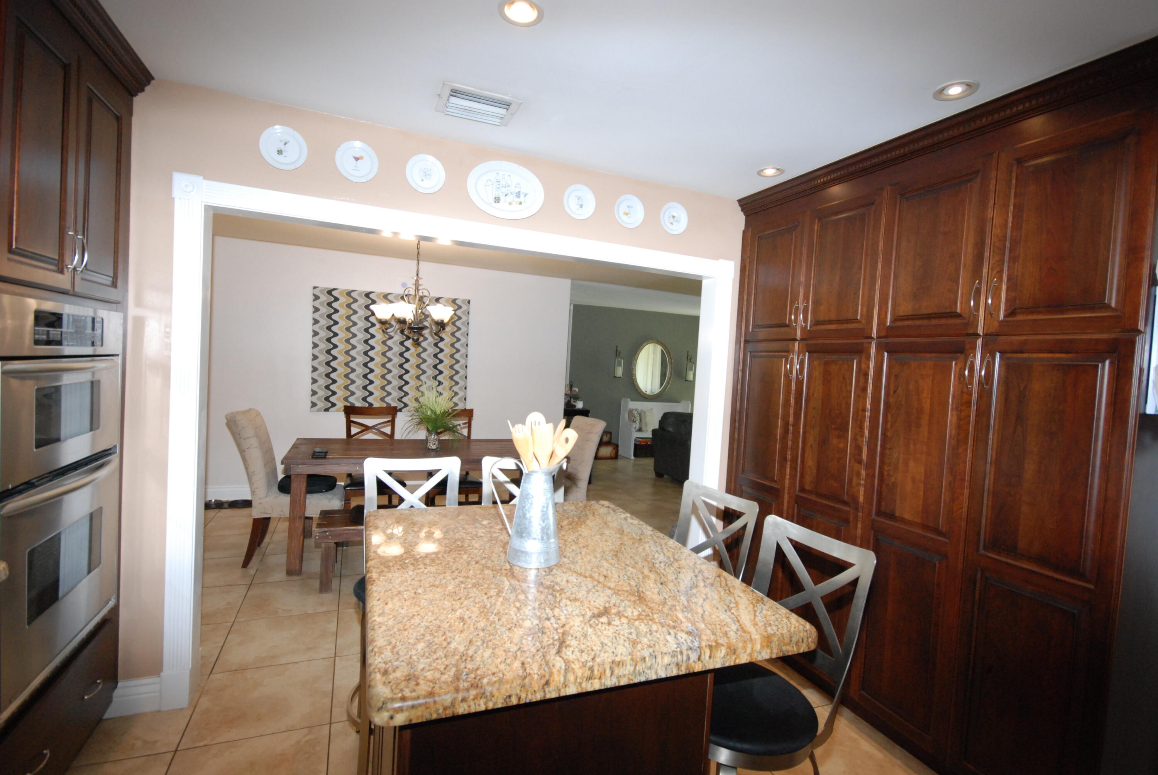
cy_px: 388
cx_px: 579
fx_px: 556
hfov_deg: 92.4
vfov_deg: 69.8
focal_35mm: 17
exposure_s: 1/60
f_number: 7.1
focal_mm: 11.5
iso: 1000
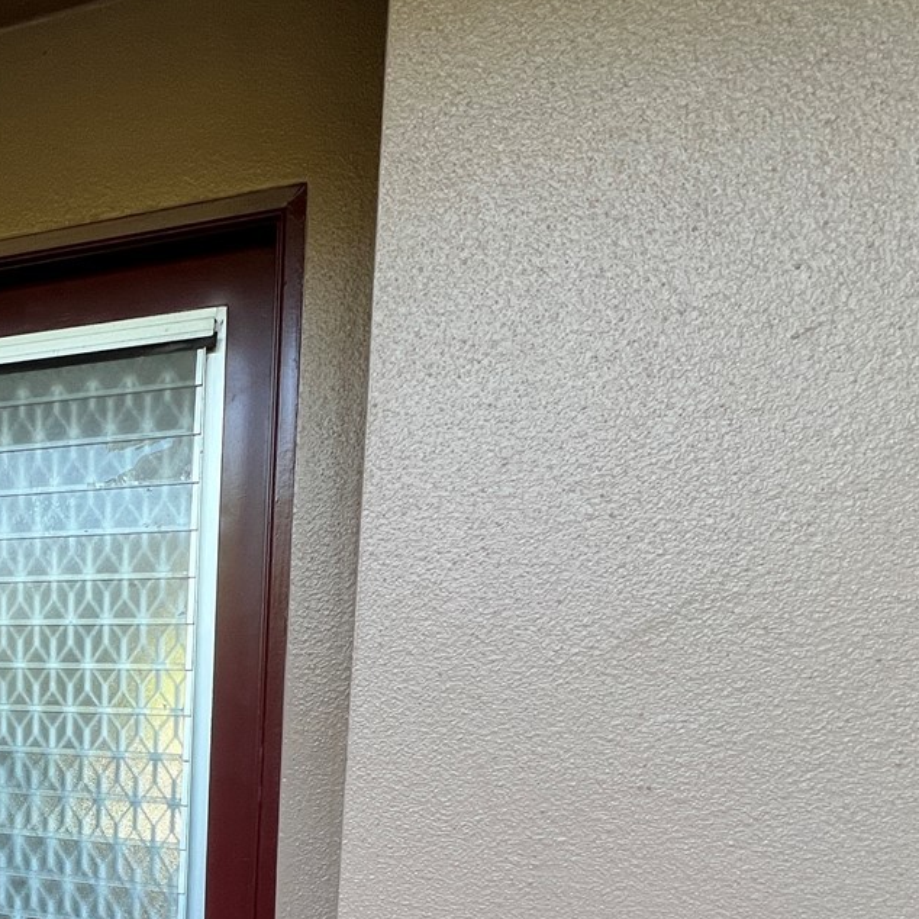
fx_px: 871
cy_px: 765
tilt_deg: -7.4
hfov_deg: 45.0
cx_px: -43
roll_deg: -1.4
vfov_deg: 51.3
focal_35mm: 29
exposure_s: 1/99
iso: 80
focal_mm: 1.57
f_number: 1.8
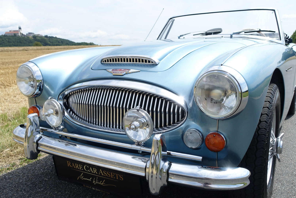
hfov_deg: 57.2
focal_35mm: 33
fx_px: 271
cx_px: 148
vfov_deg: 40.0
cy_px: 99
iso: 125
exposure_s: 1/125
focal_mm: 12.06
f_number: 4
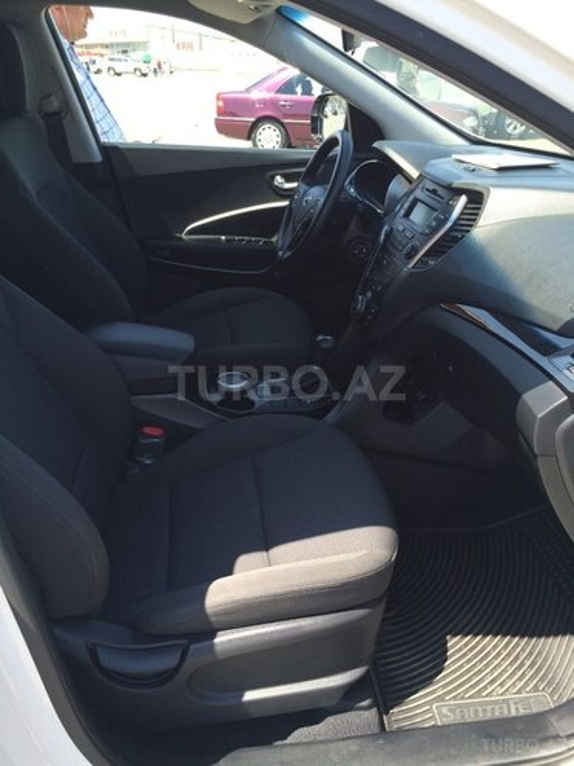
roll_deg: +0.6
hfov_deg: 48.2
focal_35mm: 29
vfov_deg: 61.7
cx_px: 287
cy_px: 383
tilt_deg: -26.5
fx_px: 641
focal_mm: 4.15
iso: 32
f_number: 2.2
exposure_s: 1/354
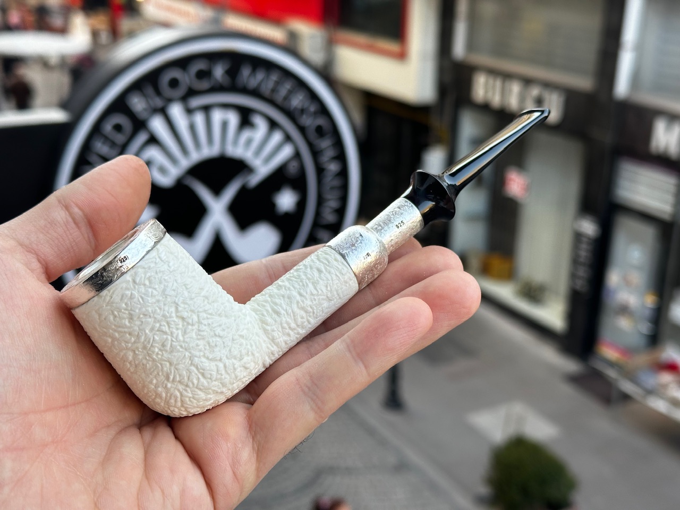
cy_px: 255
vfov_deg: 30.3
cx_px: 340
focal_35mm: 48
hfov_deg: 39.7
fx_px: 943
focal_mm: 6.86
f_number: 1.78
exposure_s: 1/169
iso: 50
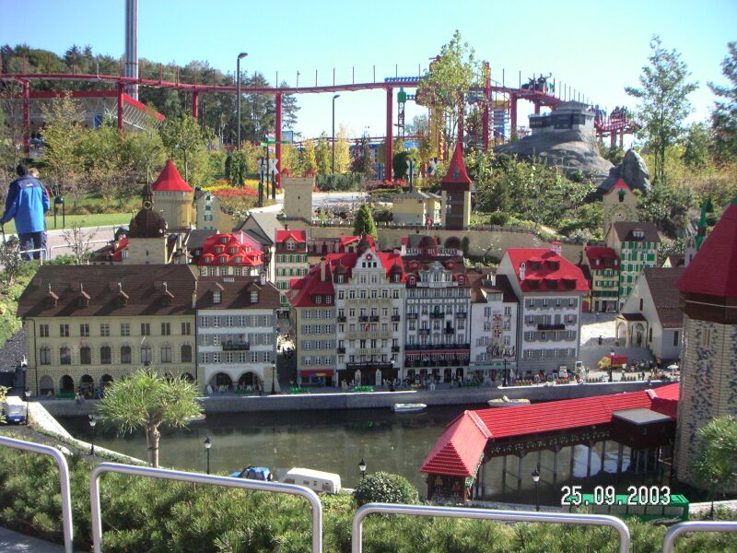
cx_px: 368
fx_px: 788
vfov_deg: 38.7
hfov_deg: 50.1
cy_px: 276
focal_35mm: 37
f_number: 6.6
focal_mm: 5.7
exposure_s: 1/250
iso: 160
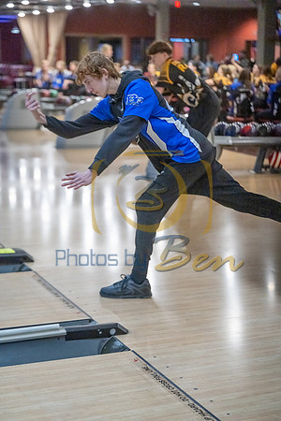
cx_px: 140
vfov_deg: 28.8
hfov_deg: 19.5
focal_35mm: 70
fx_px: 820
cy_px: 210
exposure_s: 1/1000
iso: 4000
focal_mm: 70
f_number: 2.8
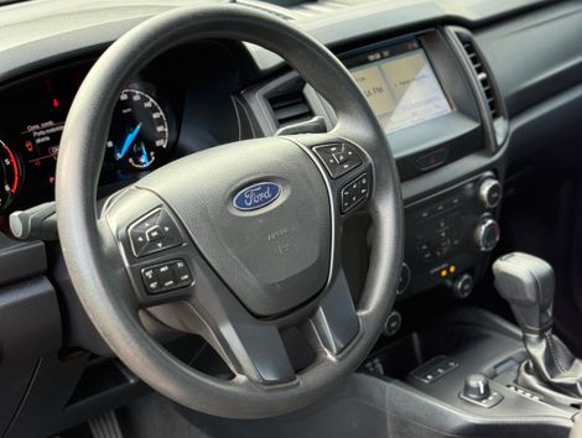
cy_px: 219
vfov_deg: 30.3
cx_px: 291
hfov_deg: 39.6
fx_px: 808
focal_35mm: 48
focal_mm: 6.76
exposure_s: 1/135
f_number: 1.78
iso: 200
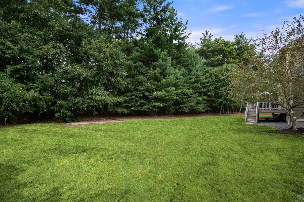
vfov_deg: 73.7
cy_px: 101
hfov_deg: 96.7
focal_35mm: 16
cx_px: 152
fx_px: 135
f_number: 9
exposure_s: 1/100
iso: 400
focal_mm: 16
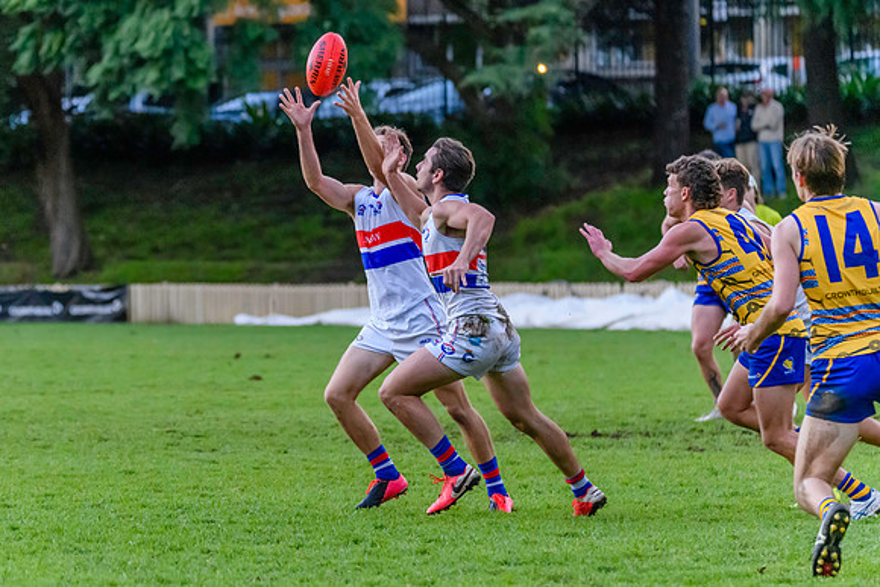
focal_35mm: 295
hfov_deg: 7.0
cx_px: 352
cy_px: 261
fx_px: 7219
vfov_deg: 4.7
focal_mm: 240
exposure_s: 1/1600
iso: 10000
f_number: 5.3
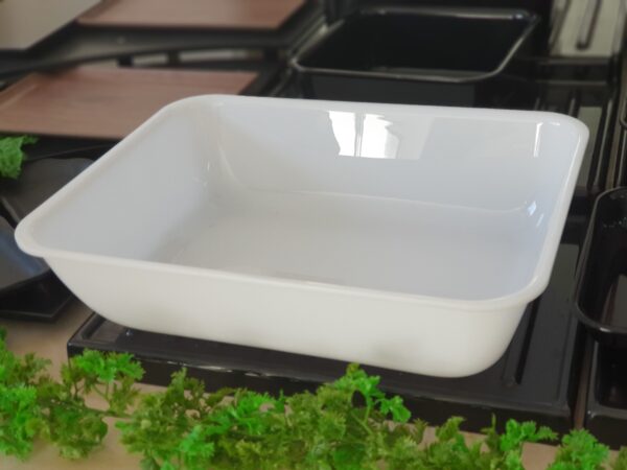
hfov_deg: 36.8
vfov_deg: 28.0
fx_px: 942
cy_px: 235
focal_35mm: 52
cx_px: 314
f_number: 2.4
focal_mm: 6
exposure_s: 1/33
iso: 64
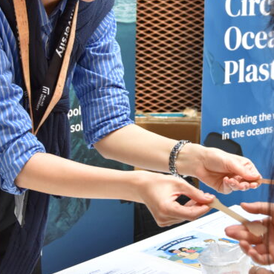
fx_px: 824
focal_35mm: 92
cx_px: 216
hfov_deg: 18.7
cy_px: 49
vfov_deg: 18.7
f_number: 4
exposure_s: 1/160
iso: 800
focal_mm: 26
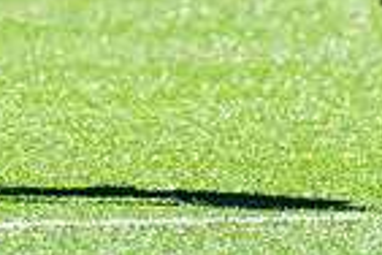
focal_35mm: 2346
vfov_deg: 0.6
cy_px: -247
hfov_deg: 0.9
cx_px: -69
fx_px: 24892
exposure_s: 1/1250
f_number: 9
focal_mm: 380
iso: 800
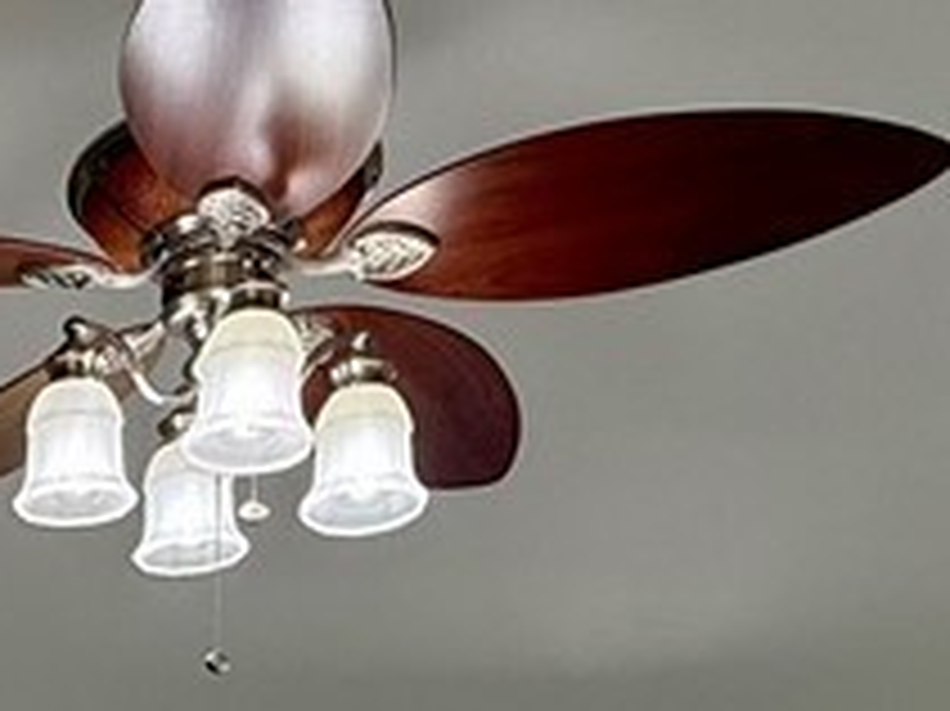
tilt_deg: -0.7
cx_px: -167
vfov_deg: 17.9
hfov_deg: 25.8
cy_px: 1224
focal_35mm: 68
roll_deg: -0.5
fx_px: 1865
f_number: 2.2
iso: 64
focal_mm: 2.22
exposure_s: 1/120
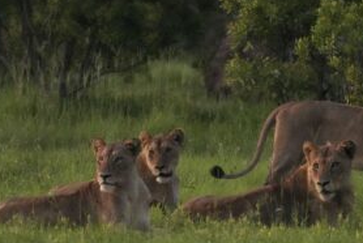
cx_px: 226
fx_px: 3180
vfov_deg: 4.4
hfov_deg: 6.5
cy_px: 168
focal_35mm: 315
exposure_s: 1/800
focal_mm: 146
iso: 10000
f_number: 2.8
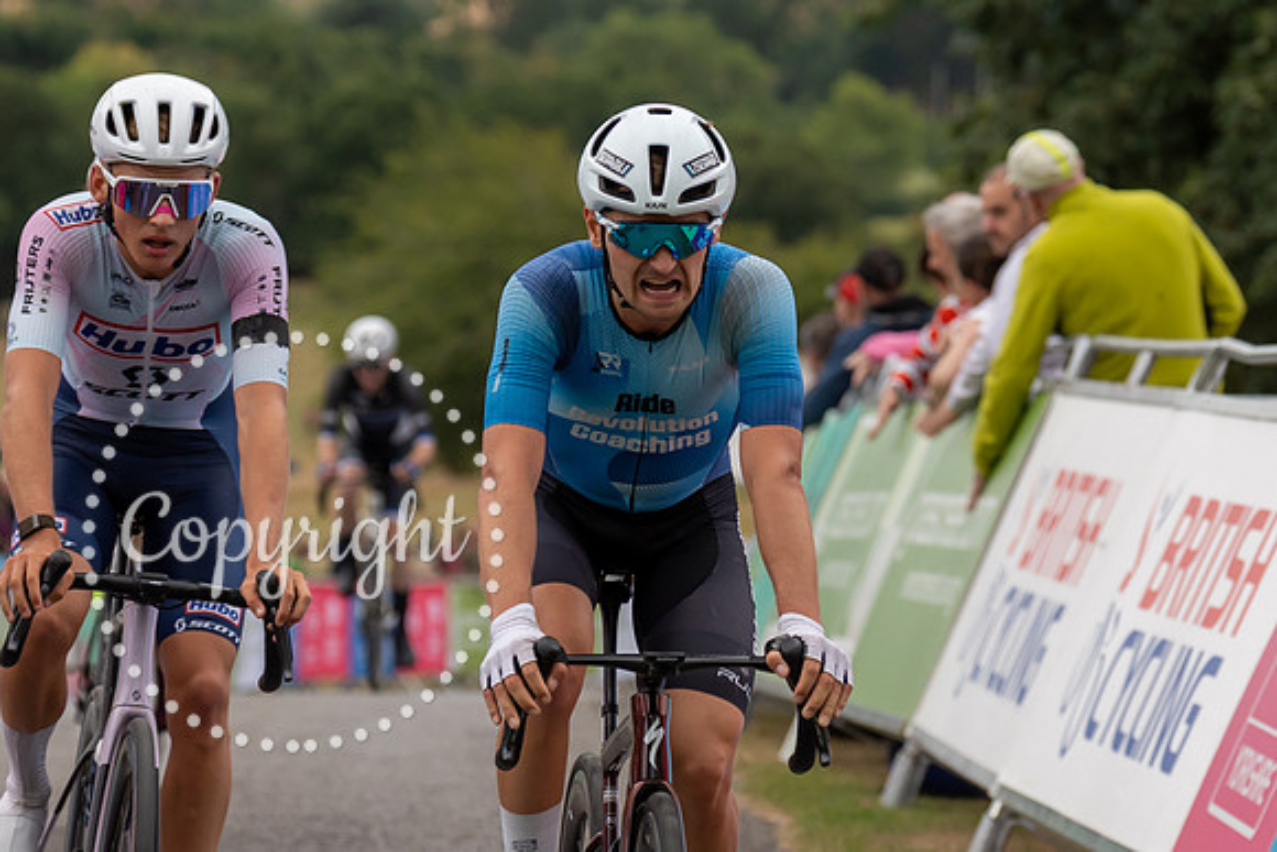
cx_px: 662
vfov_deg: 5.5
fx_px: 8914
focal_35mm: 251
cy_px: 339
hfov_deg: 8.2
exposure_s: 1/1000
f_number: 3.5
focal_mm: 106
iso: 640
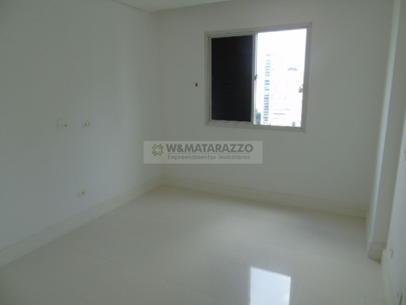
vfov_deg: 54.9
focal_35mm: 25
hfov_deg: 69.4
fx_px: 293
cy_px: 152
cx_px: 203
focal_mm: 4.4
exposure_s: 1/100
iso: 80
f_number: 3.4
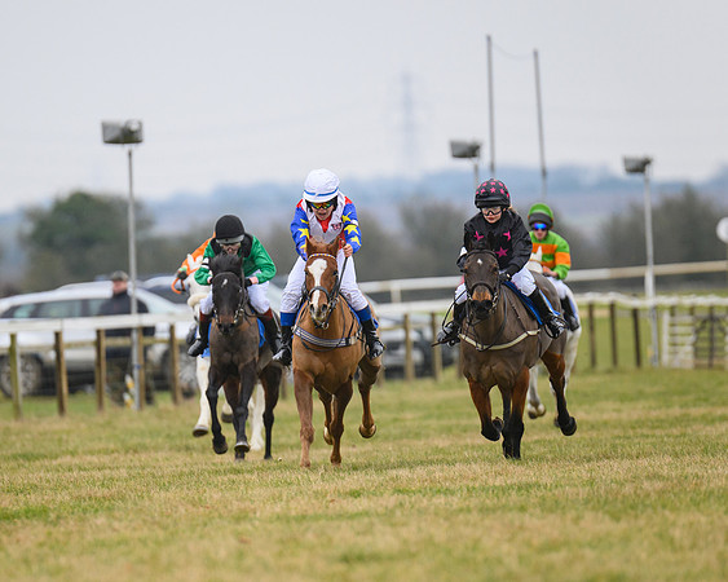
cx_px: 263
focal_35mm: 446
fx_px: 9608
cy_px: 301
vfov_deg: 3.5
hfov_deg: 4.3
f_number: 4
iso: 800
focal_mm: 300
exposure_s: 1/640
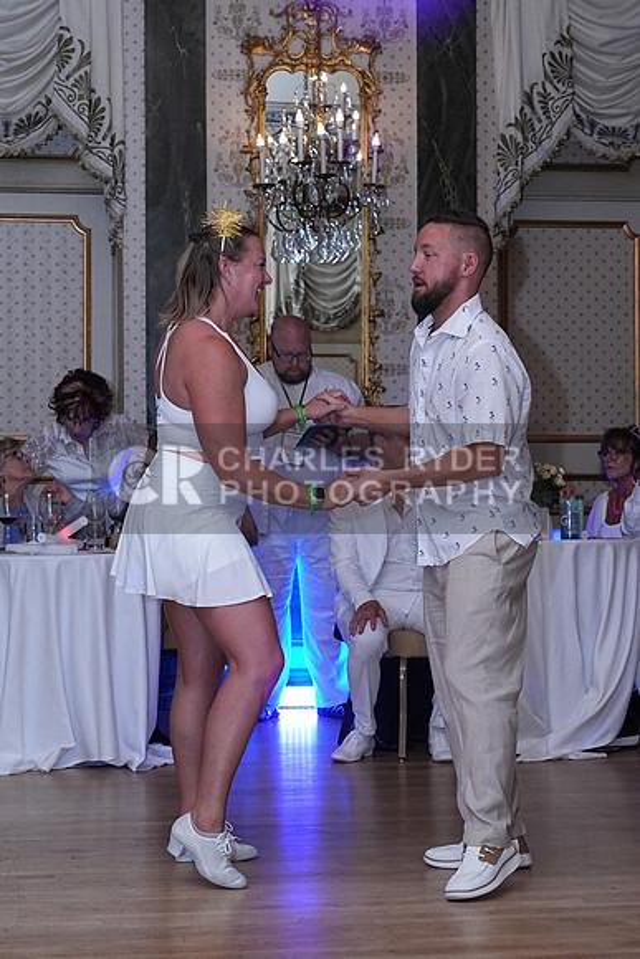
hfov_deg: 18.0
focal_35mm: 76
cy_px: 480
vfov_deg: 26.6
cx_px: 320
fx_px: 2025
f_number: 5.6
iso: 5000
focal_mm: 51
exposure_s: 1/200
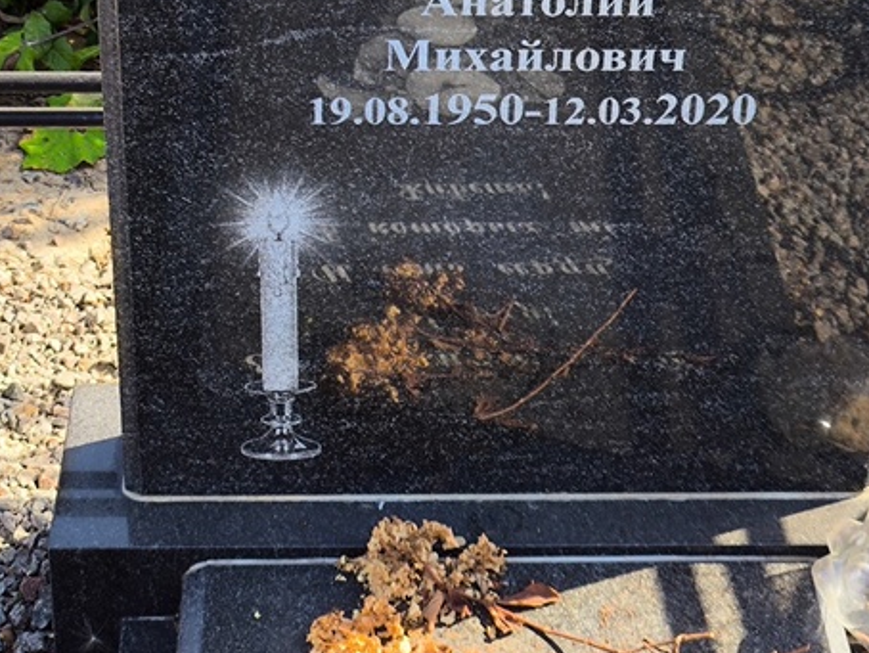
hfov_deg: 22.2
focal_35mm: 88
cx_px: 428
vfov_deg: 16.7
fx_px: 2210
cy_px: 124
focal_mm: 4.71
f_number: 1.7
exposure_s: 1/532
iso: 50
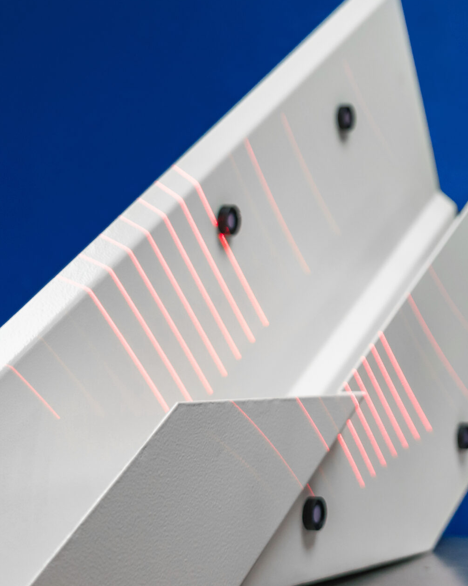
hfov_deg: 16.1
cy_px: 213
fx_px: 1593
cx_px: 541
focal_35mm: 92
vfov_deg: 20.8
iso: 1250
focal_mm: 48
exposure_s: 1/250
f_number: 4
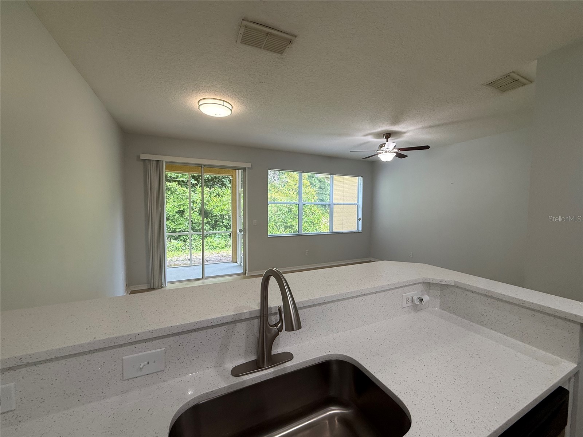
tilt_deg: -3.1
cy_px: 218
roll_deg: -0.8
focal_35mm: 14
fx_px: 236
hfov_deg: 102.1
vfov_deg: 85.7
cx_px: 292
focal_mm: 2.22
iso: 100
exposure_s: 1/120
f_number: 2.2
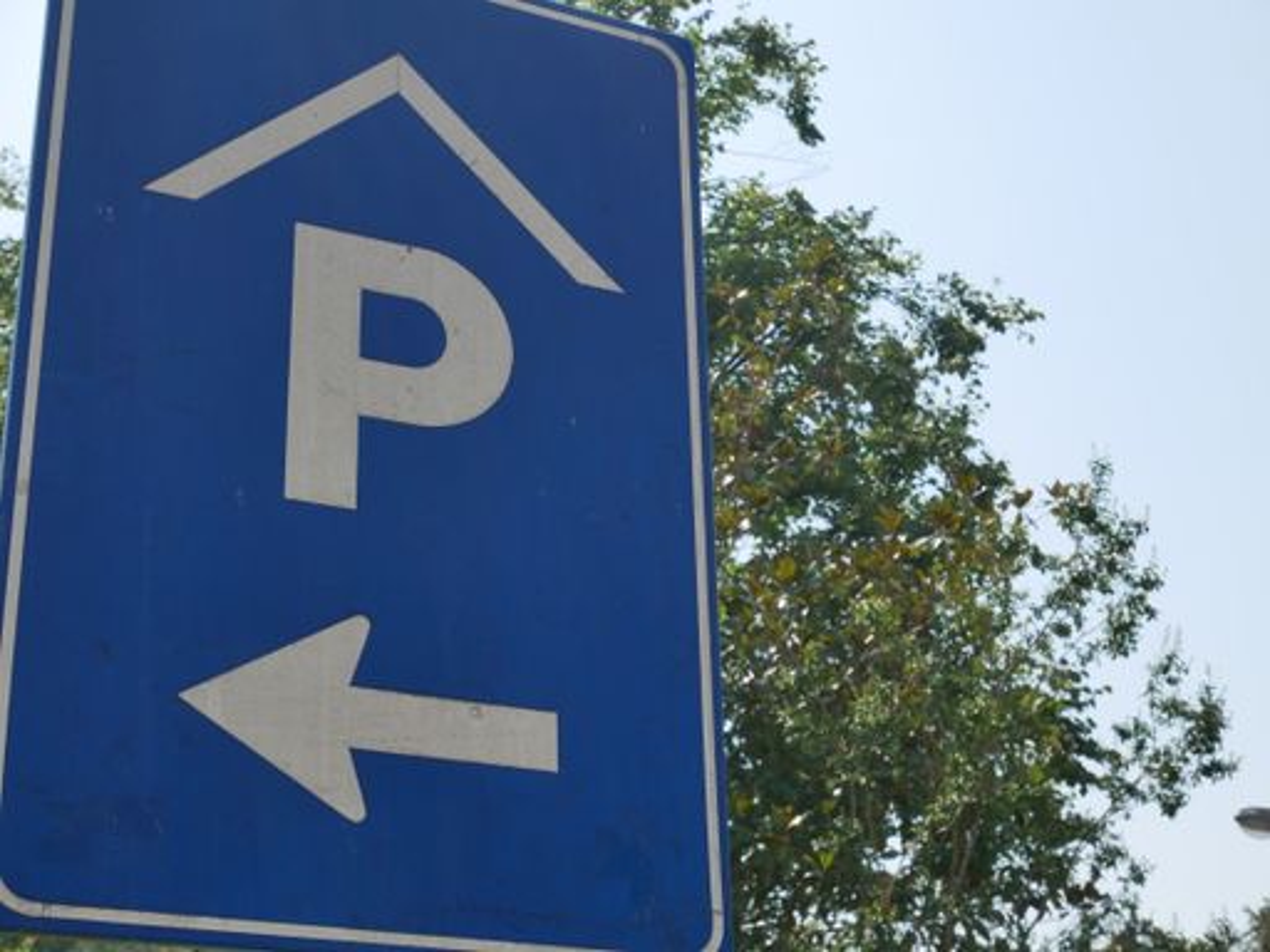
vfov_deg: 22.9
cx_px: 635
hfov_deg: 30.3
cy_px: 476
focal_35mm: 64
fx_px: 2348
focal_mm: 32
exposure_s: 1/320
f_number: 9
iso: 200
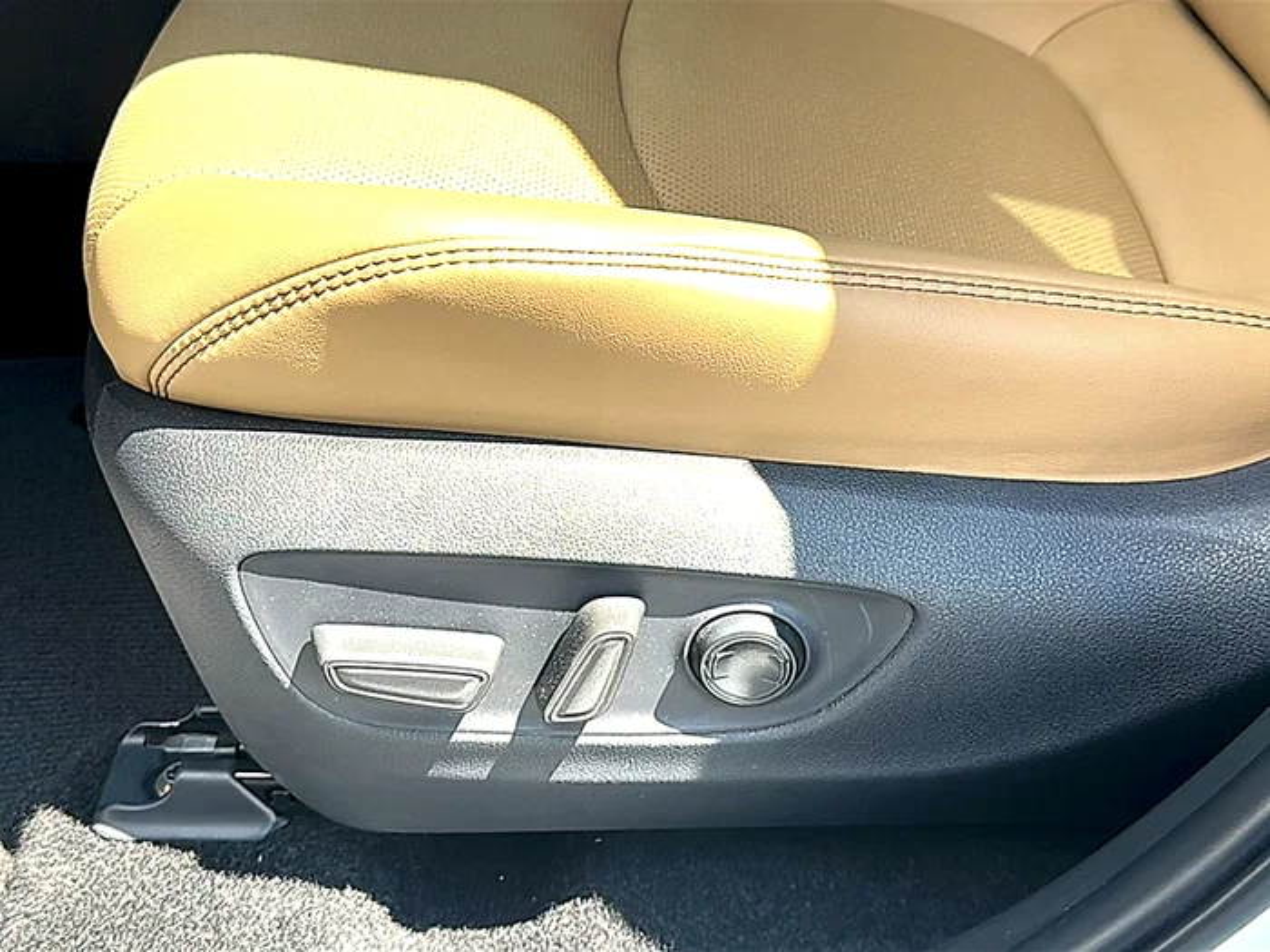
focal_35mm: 39
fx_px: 1431
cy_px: 476
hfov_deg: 47.9
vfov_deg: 36.8
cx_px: 635
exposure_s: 1/805
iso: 80
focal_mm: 6.86
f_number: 1.78
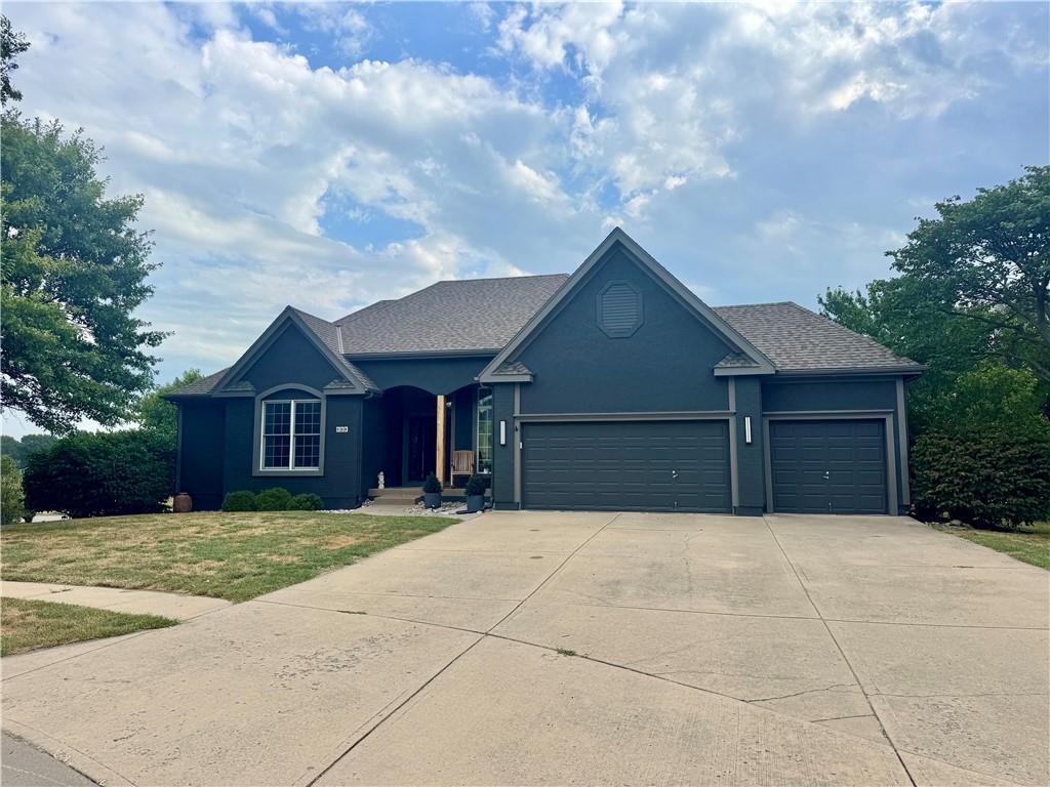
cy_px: 394
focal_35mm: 24
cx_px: 525
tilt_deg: +4.7
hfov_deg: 71.6
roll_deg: +0.5
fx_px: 728
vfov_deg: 56.8
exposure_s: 1/4310
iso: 80
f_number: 1.78
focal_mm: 6.76
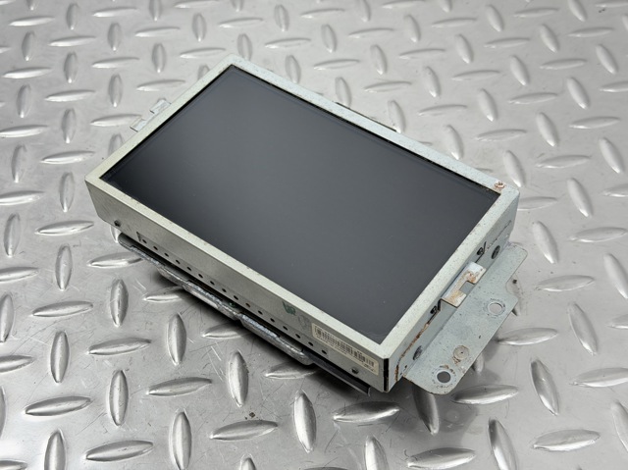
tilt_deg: -48.3
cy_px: 235
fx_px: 870
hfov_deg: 39.7
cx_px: 314
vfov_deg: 30.2
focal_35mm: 48
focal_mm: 6.76
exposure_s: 1/50
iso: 50
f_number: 1.78
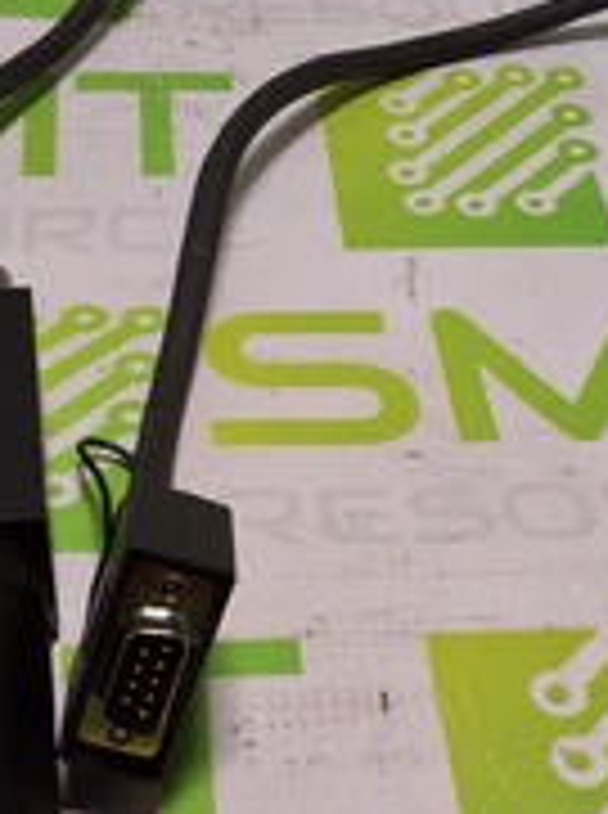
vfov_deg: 31.1
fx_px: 1457
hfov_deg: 23.6
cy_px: 513
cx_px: 261
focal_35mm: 62
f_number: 1.9
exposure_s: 1/196
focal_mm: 2.91
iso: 32
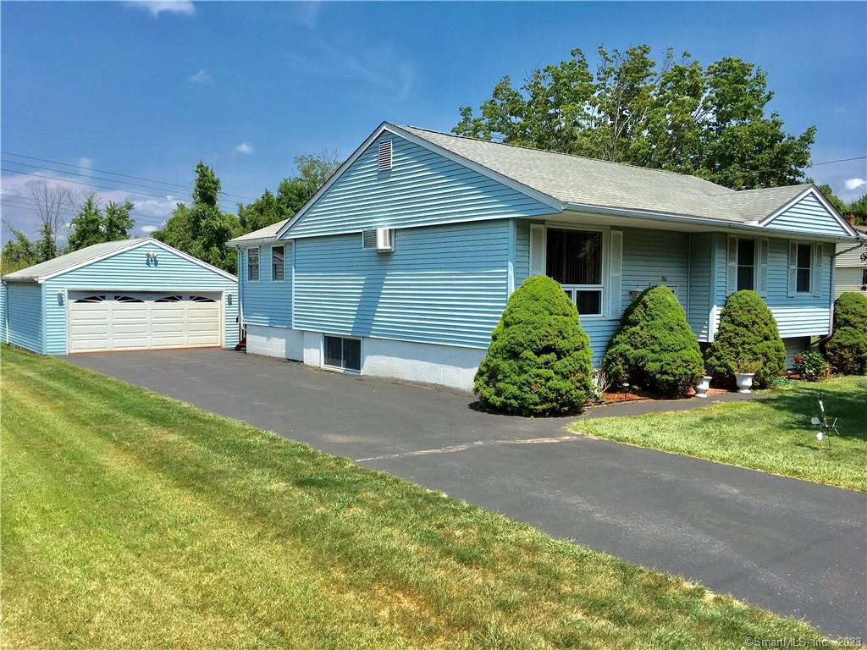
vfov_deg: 48.2
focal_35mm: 29
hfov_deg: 61.7
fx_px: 726
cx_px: 434
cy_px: 325
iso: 25
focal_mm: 4.15
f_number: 2.2
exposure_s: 1/1709
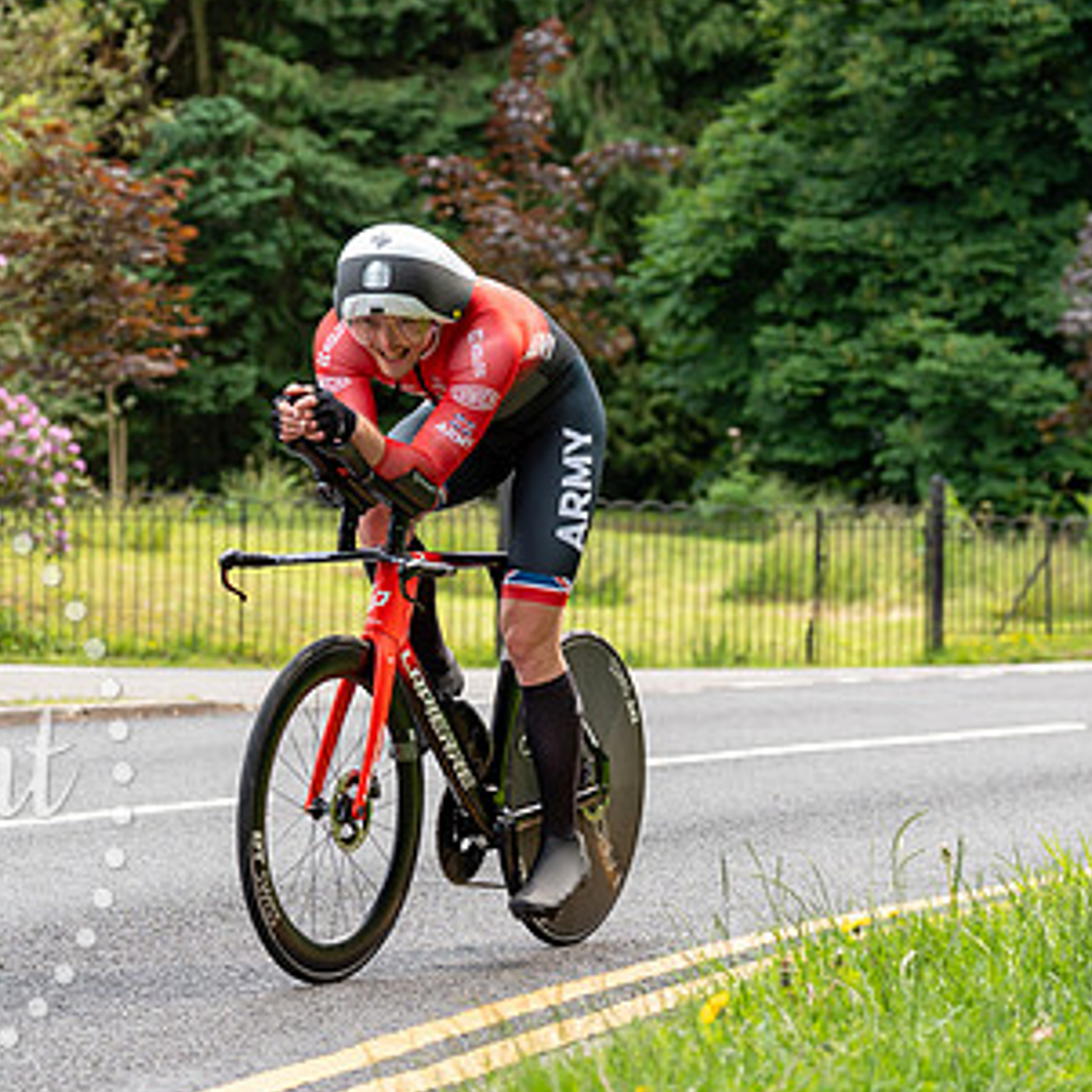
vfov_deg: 14.4
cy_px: 593
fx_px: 4319
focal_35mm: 121
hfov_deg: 14.4
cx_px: 356
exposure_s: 1/1000
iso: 500
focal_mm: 70
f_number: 3.5
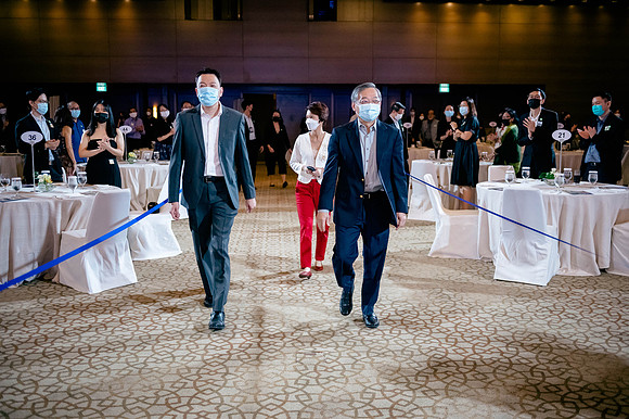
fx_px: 611
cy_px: 210
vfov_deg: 37.8
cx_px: 314
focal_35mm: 35
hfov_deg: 54.5
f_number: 2.8
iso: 3200
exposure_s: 1/400
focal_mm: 35
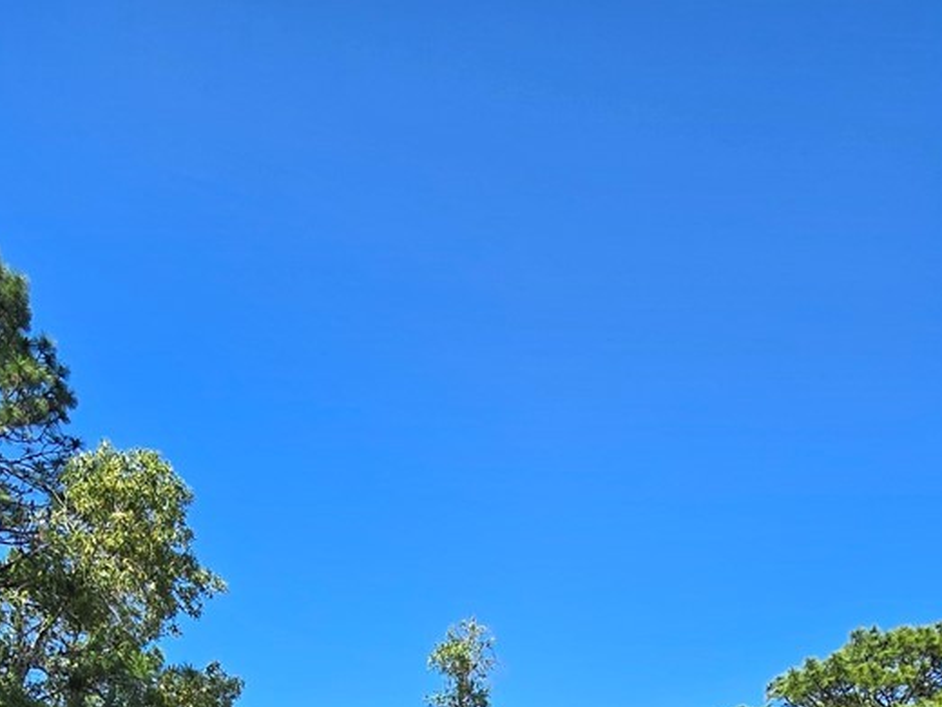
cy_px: 1051
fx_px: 1089
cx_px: 332
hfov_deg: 46.2
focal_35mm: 40
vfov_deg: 26.4
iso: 50
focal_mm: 2.2
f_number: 2.2
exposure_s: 1/1262
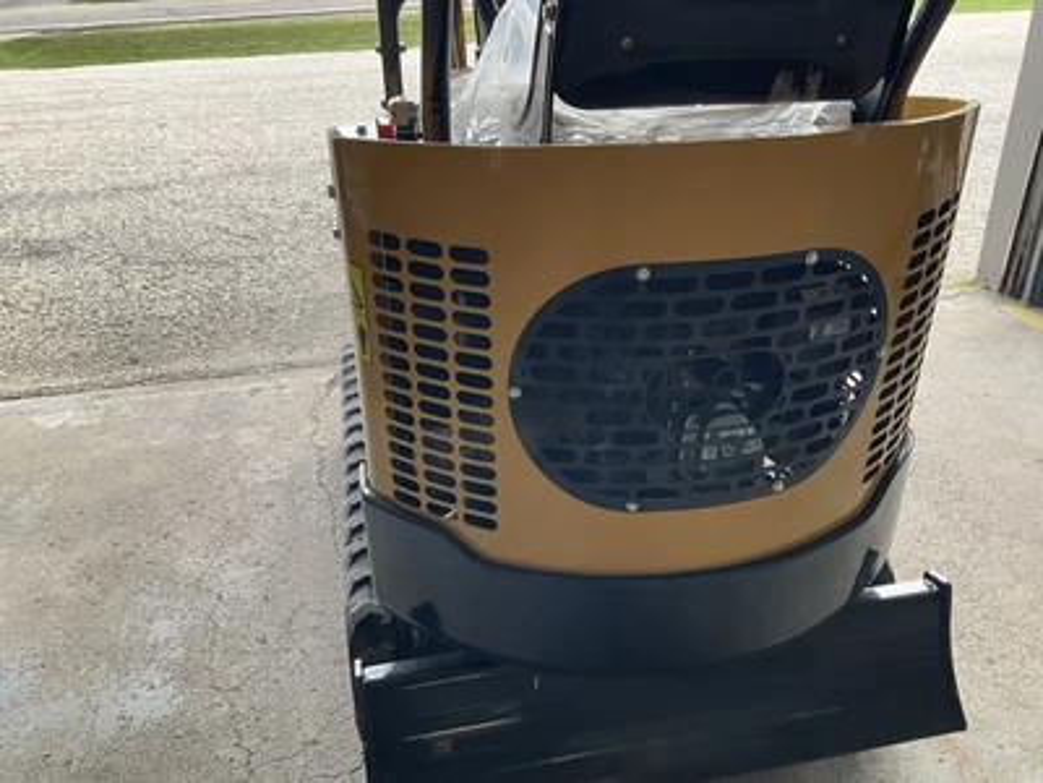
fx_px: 874
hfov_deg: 61.7
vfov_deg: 48.2
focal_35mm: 29
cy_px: 392
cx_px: 522
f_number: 1.8
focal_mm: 3
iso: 32
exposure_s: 1/122
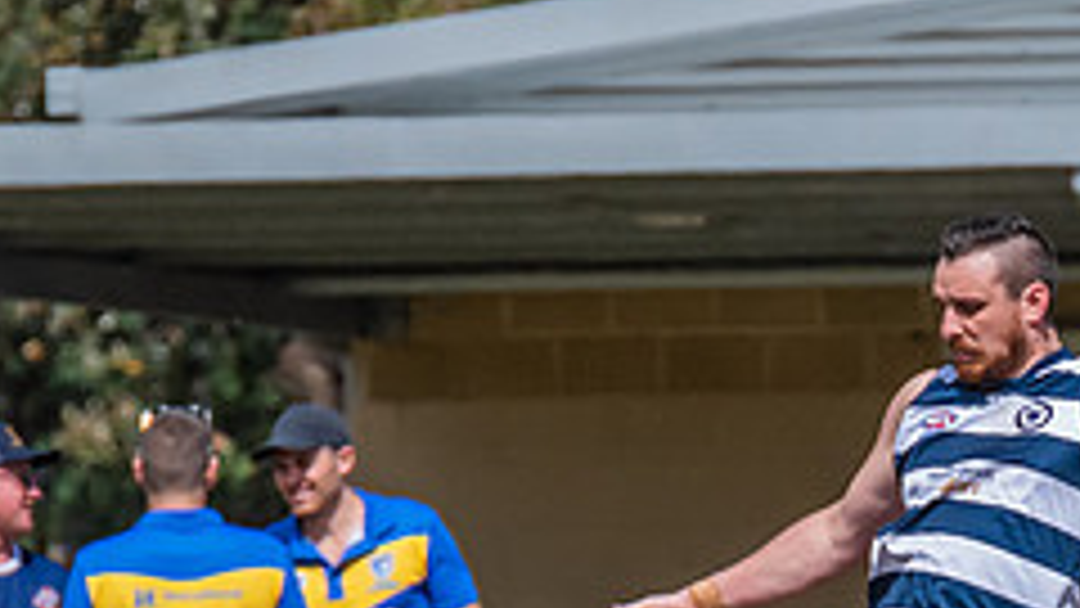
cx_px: 982
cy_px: 627
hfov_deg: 1.3
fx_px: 47280
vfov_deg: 0.7
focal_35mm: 1651
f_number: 10
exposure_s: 1/1600
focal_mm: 420
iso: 800
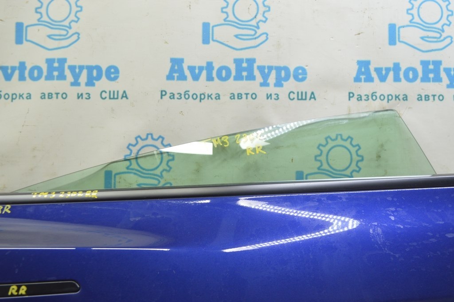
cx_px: 227
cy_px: 151
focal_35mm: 34
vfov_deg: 38.3
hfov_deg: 55.1
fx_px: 435
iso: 400
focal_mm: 23
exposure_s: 1/20
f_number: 5.6
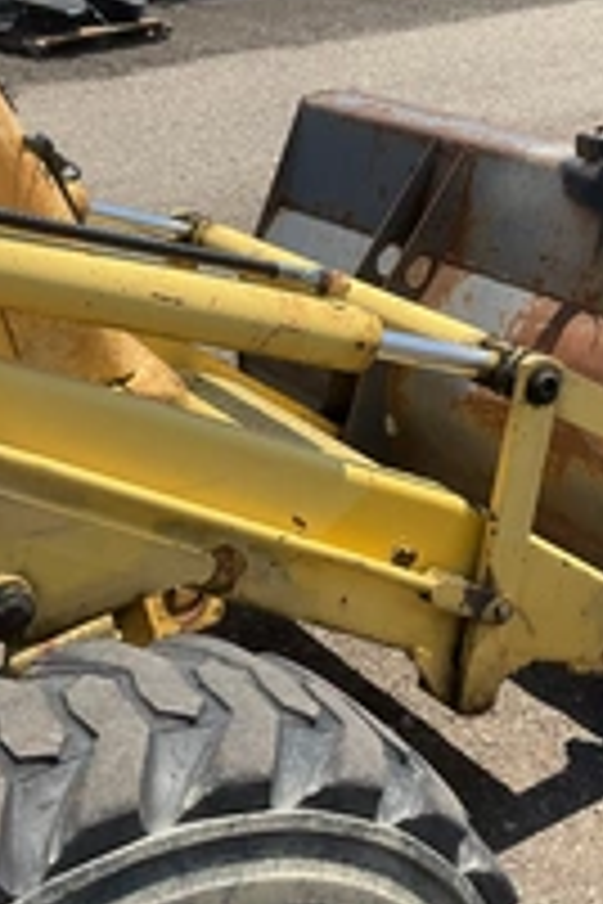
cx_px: 392
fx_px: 1507
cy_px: 324
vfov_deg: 33.2
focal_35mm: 60
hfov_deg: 22.5
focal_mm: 3
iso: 25
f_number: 1.8
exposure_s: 1/1412
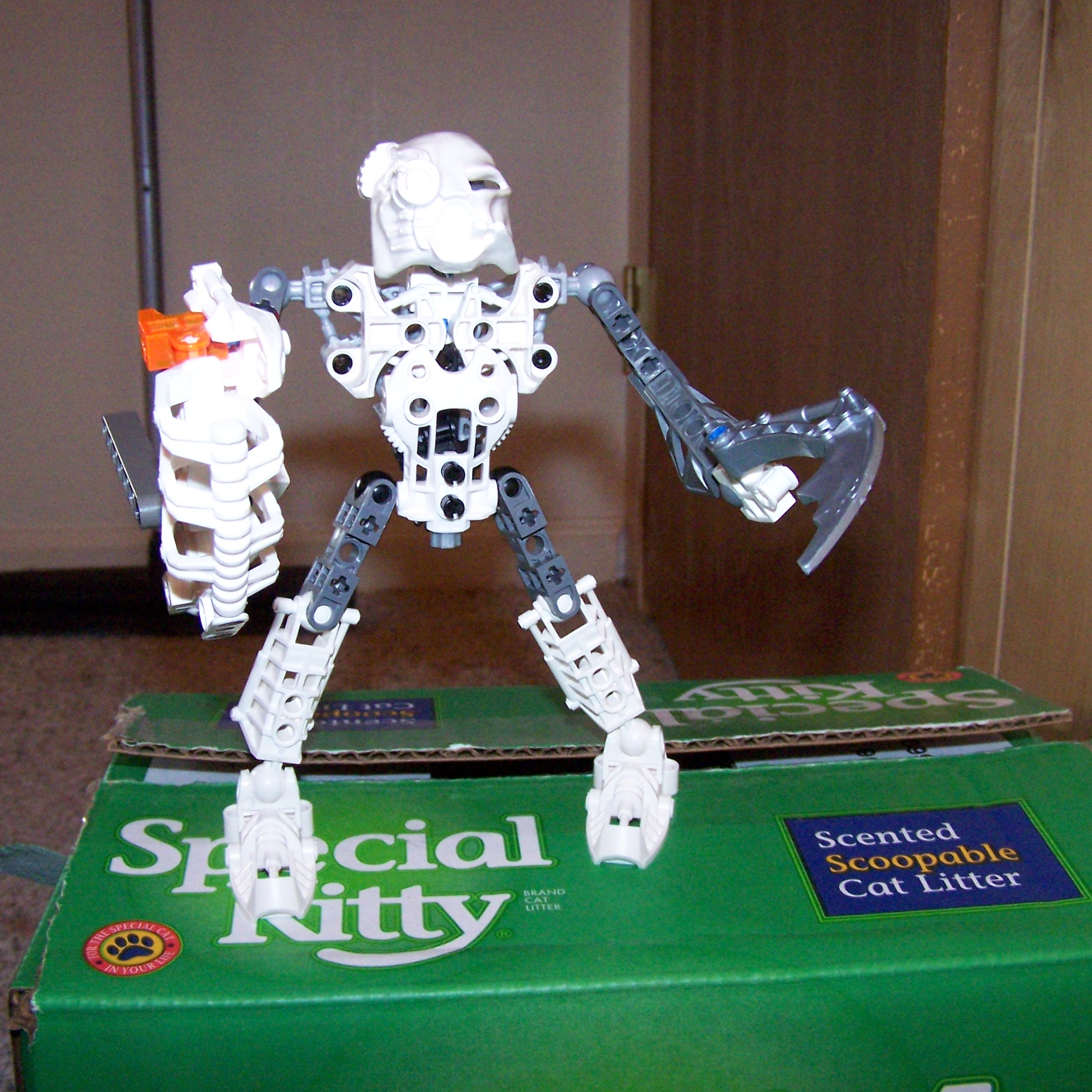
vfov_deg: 37.6
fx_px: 1606
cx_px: 524
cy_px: 544
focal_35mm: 45
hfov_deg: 37.5
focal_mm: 6.3
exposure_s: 1/60
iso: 400
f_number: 3.6
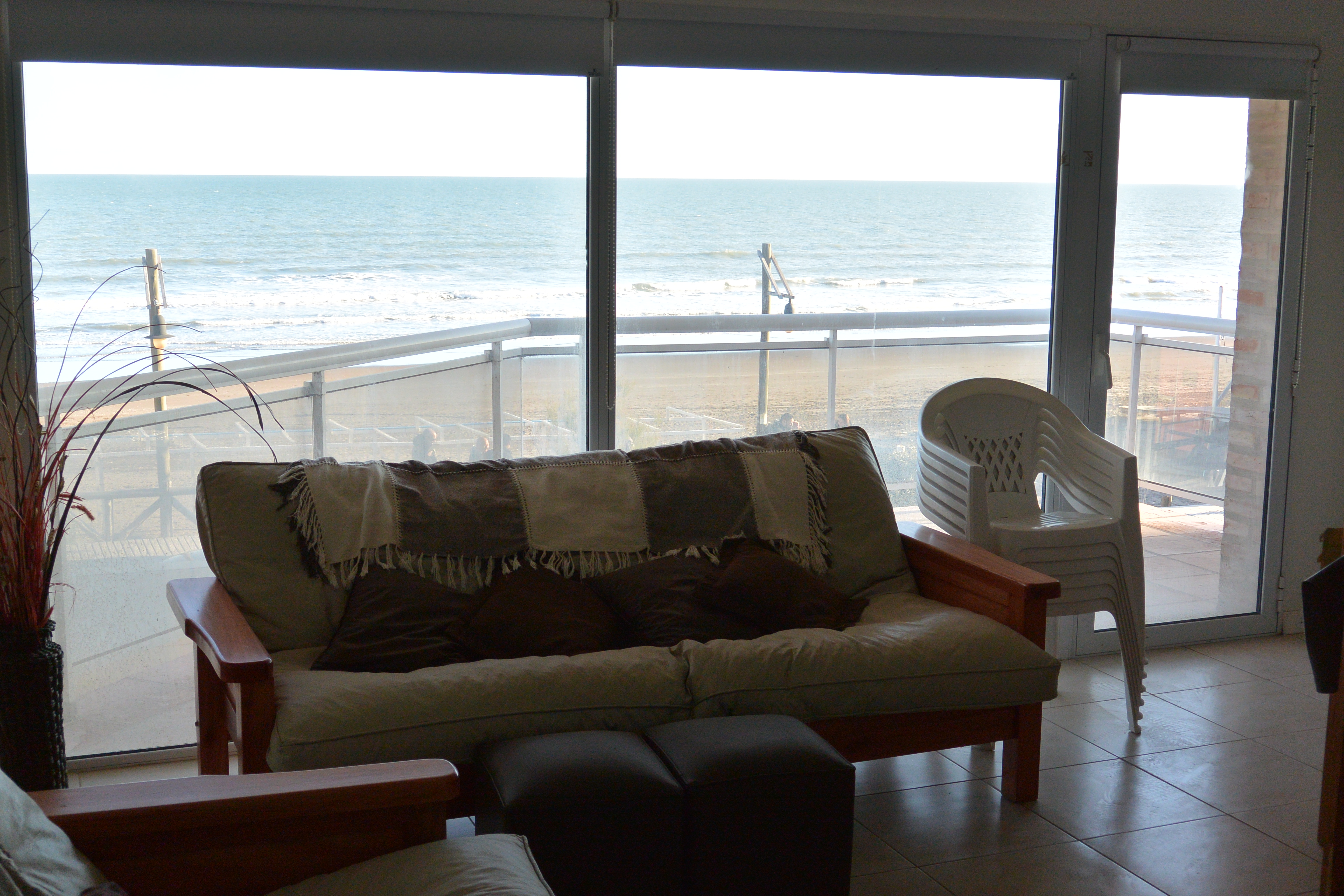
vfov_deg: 29.9
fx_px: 1680
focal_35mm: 45
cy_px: 448
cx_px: 672
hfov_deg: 43.6
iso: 160
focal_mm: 16.9
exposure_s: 1/250
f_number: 4.5
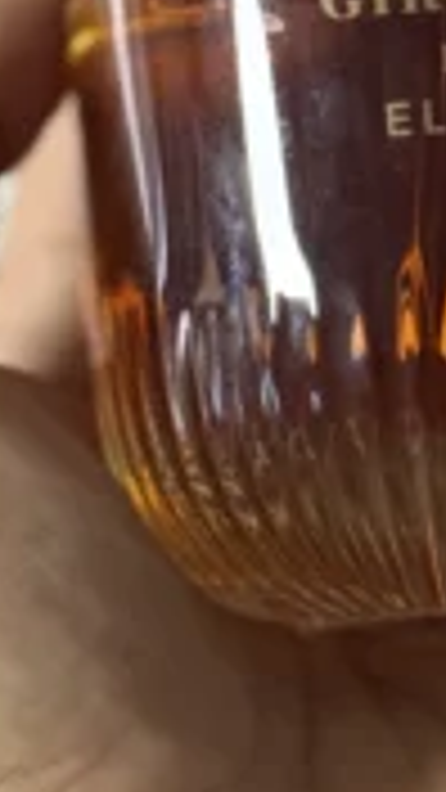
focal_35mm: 170
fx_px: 3574
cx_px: 451
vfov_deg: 12.6
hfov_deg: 7.1
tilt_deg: -19.3
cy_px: 92
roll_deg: -0.3
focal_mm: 6.76
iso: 200
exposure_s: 1/50
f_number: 1.78
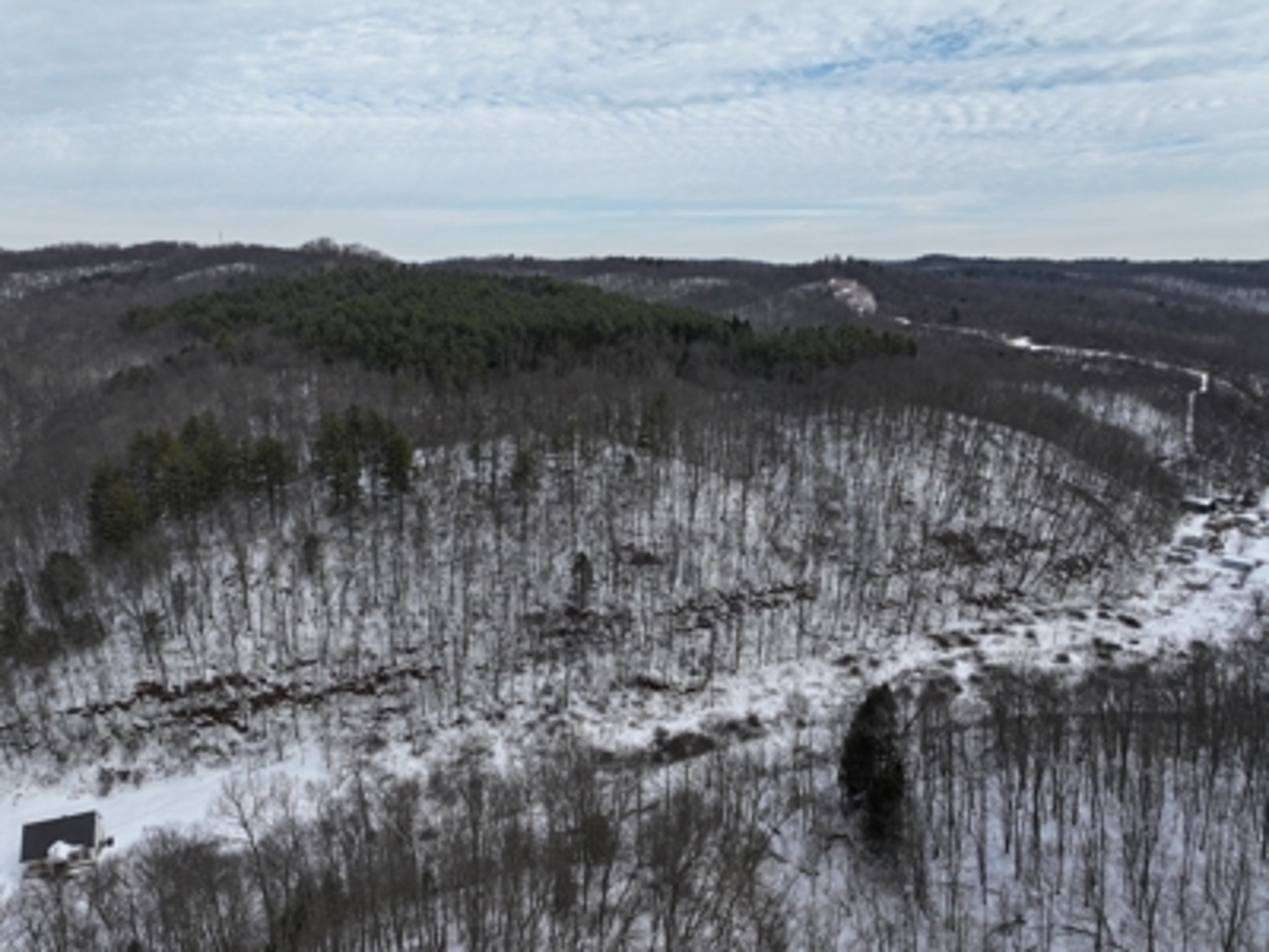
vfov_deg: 56.8
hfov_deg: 71.6
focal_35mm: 24
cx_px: 634
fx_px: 880
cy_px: 476
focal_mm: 12.29
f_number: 2.8
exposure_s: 1/1250
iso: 100
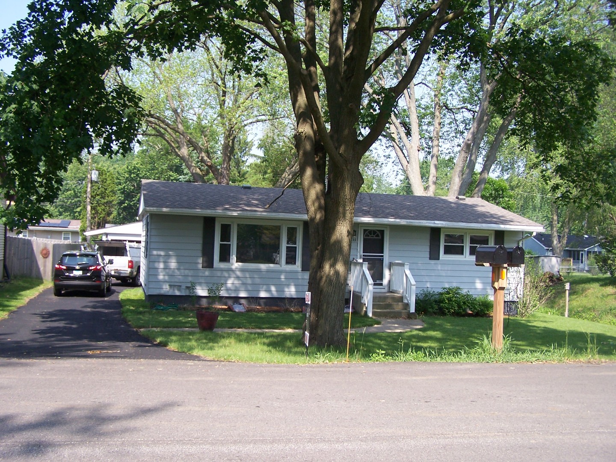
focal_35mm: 38
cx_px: 308
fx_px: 676
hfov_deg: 49.0
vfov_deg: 37.7
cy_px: 231
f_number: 2.8
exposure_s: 1/500
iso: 80
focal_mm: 6.3
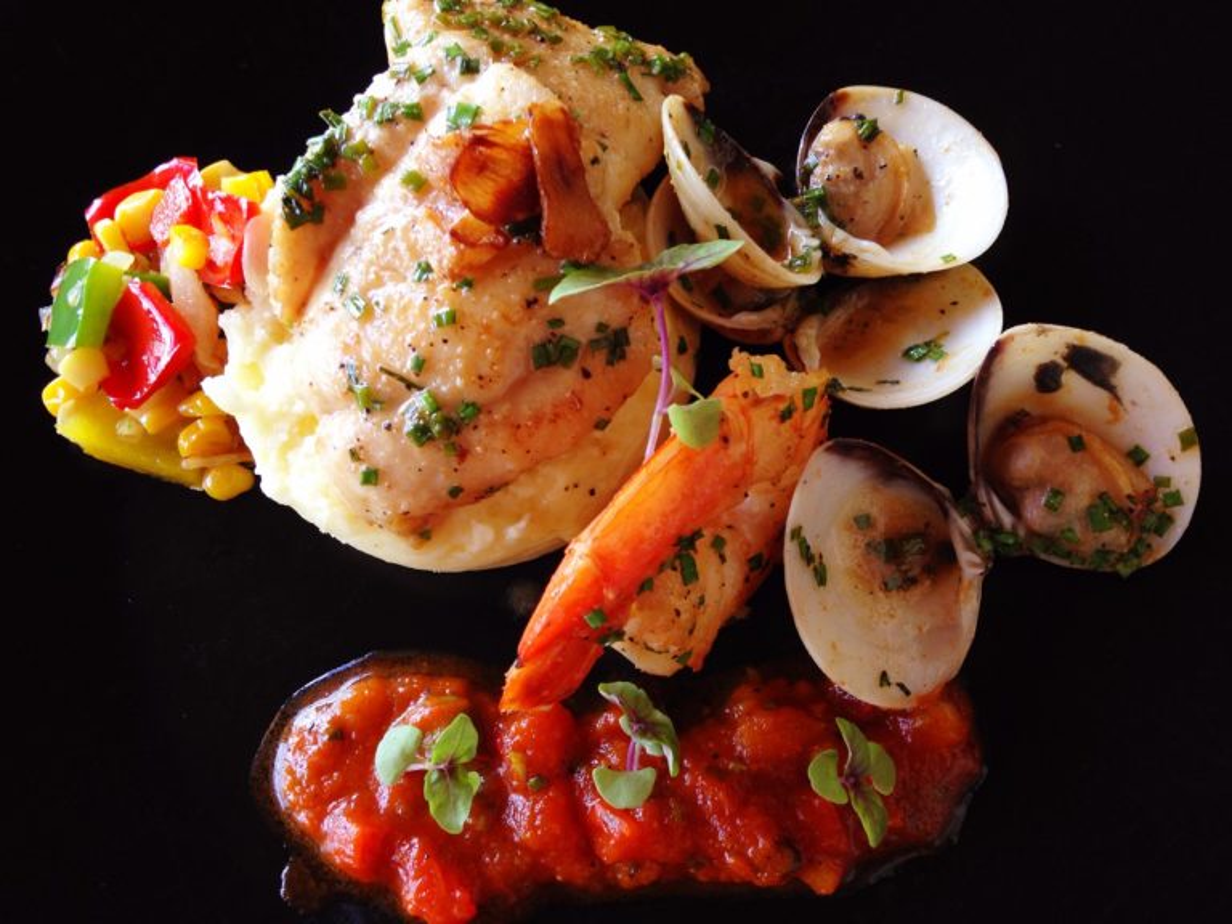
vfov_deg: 42.9
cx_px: 616
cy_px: 462
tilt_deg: -75.5
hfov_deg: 55.4
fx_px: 1174
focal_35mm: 33
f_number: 2.4
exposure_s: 1/24
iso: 50
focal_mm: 4.12
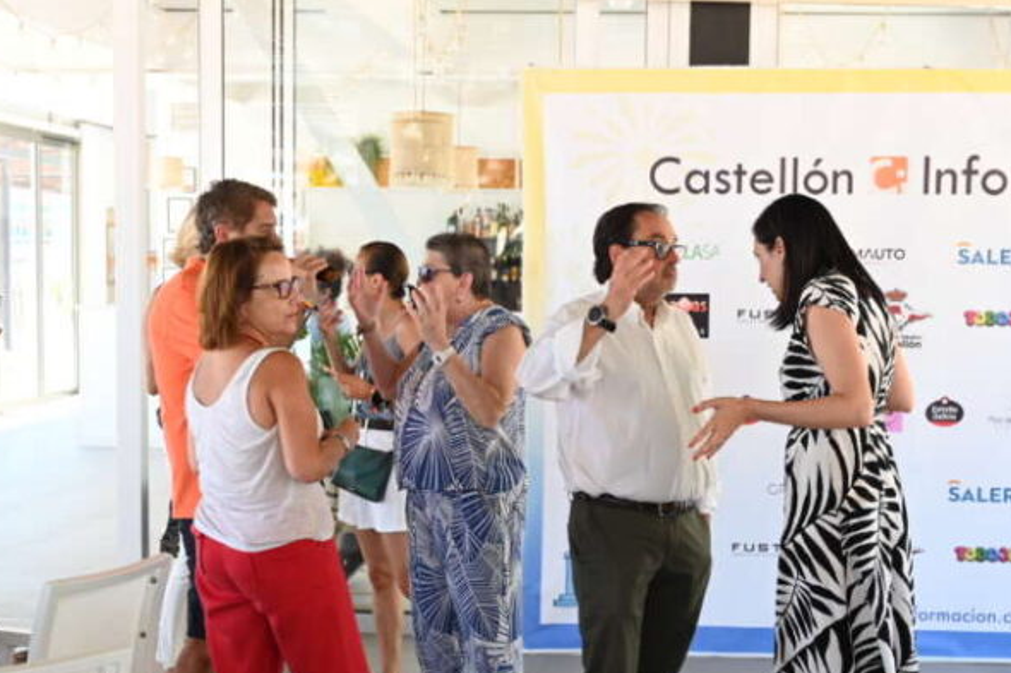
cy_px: 489
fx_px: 1853
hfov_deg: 30.4
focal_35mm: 66
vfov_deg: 20.5
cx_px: 607
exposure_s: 1/125
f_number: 5
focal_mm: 38
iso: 400
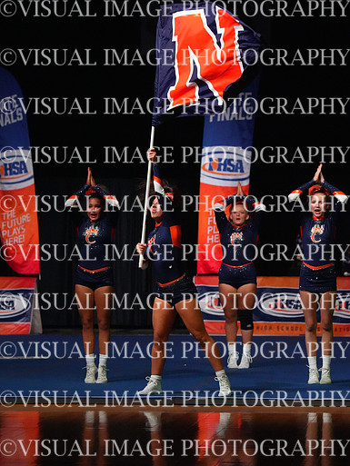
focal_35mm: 163
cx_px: 175
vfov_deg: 12.1
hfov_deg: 9.1
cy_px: 228
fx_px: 2197
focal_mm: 150
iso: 16000
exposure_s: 1/1250
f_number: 5.6
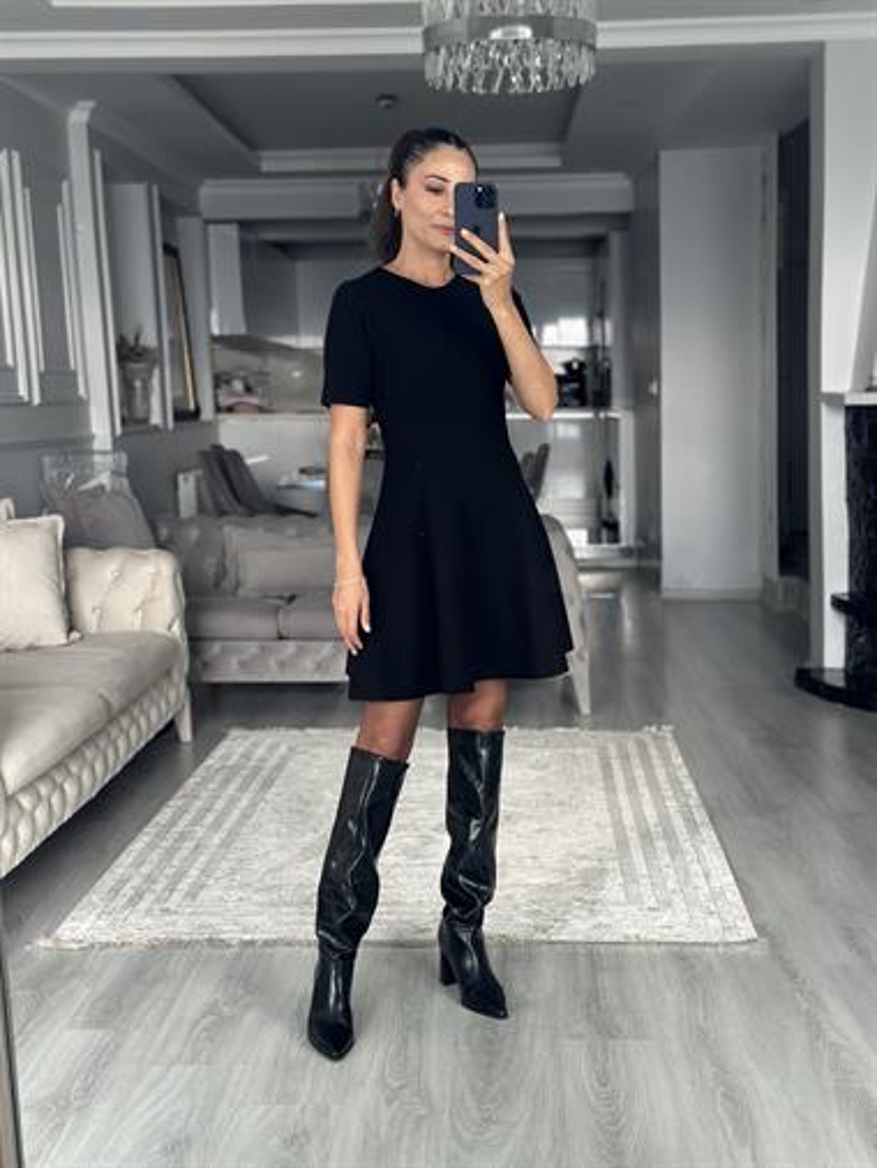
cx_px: 438
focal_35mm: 48
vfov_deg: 39.6
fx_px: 1620
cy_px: 584
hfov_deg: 30.3
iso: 125
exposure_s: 1/88
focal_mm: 6.86
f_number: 1.78
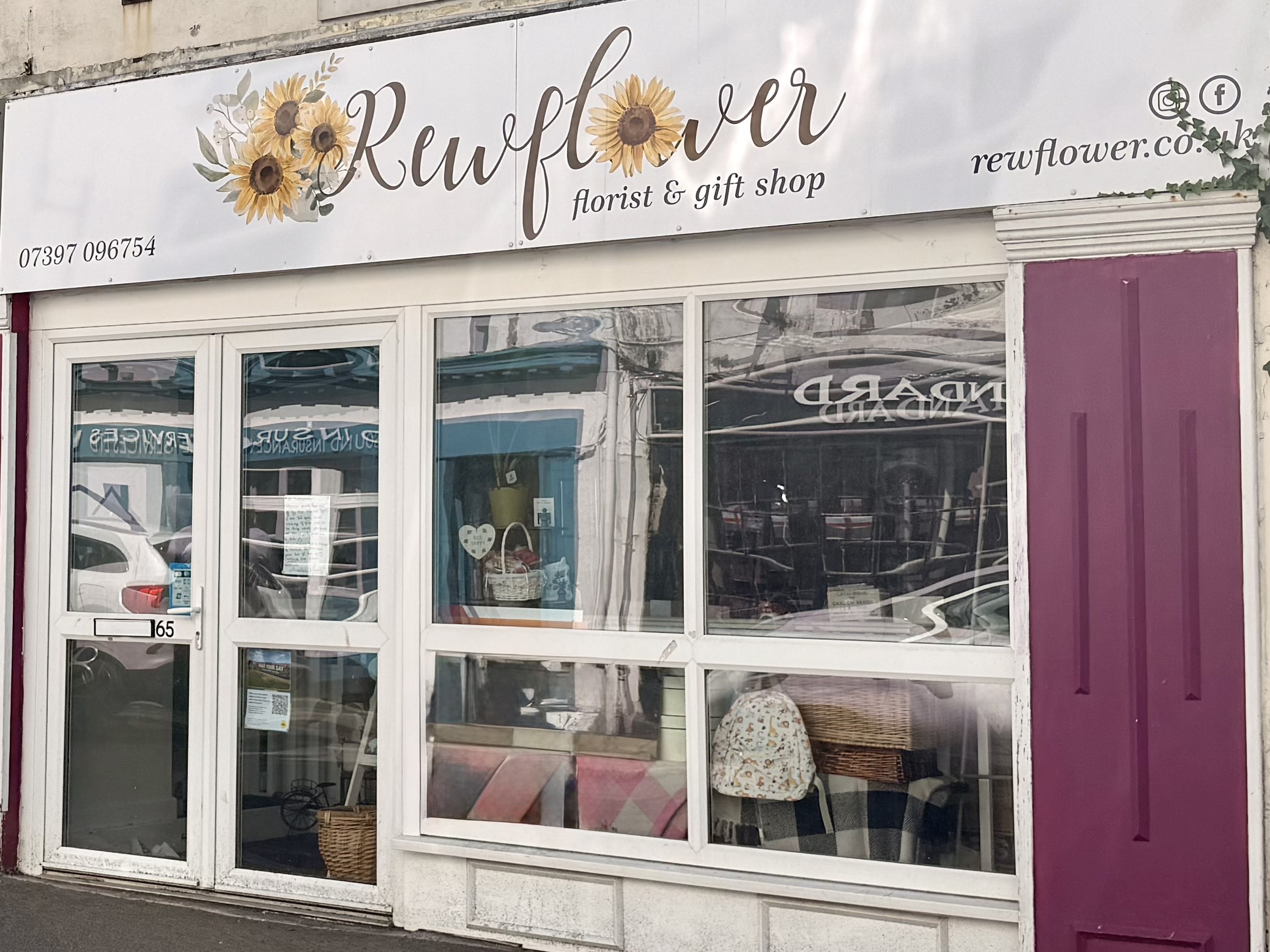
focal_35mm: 60
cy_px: 374
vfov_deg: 24.4
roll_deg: -0.6
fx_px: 2201
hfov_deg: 31.1
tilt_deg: +4.3
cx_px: 195
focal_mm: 6.76
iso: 80
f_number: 1.78
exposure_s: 1/3584
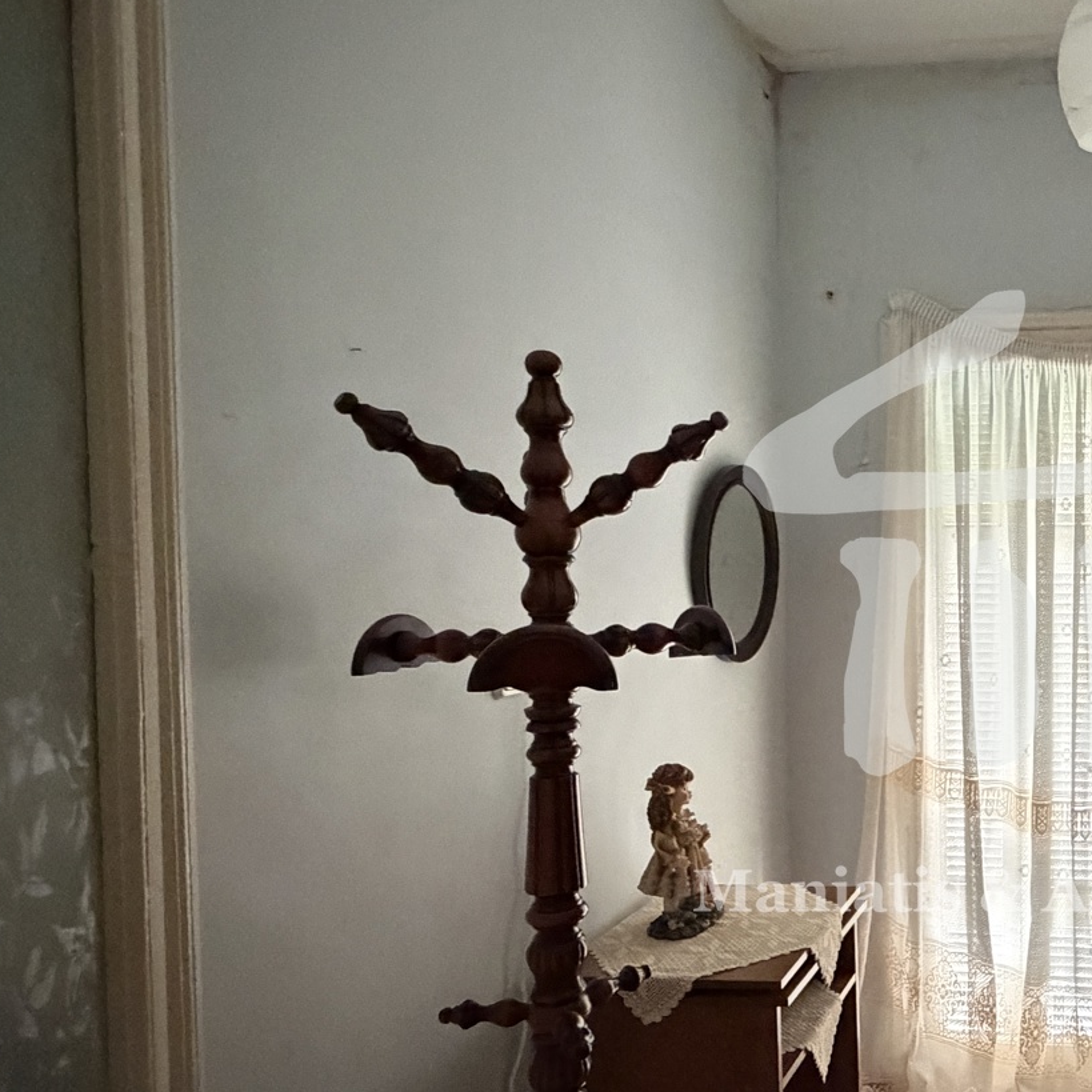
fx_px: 1035
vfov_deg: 55.5
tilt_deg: -3.0
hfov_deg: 48.4
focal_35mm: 29
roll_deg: +0.4
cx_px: 1025
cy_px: 603
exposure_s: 1/60
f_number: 2.2
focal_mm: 2.22
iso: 1250
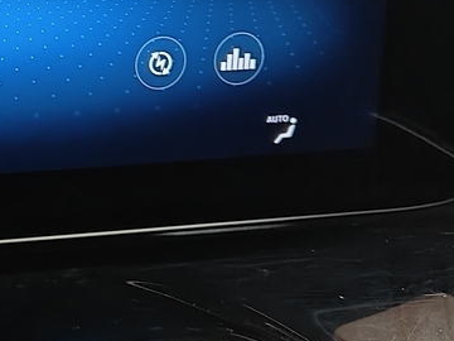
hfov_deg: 17.5
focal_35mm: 96
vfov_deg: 15.0
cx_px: -301
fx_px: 1259
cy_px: -30
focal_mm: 5.59
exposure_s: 1/60
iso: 160
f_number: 1.8
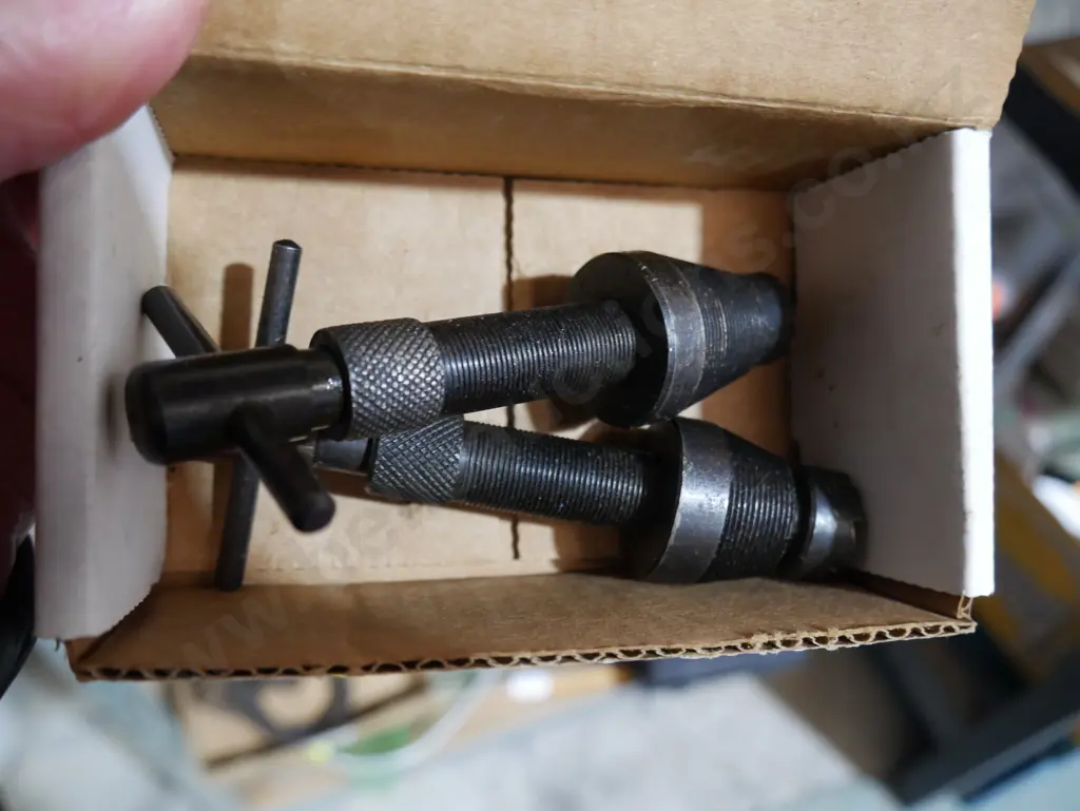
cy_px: 406
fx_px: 874
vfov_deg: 49.8
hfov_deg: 63.4
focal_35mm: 28
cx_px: 540
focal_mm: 14
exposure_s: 1/60
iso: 1250
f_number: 3.5
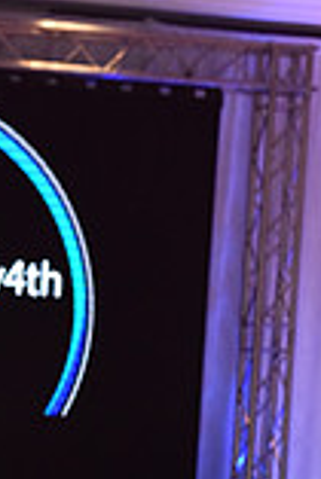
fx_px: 3443
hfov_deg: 5.3
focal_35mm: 258
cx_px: -14
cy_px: 879
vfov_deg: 7.7
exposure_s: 1/320
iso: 2500
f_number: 6.3
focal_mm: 70
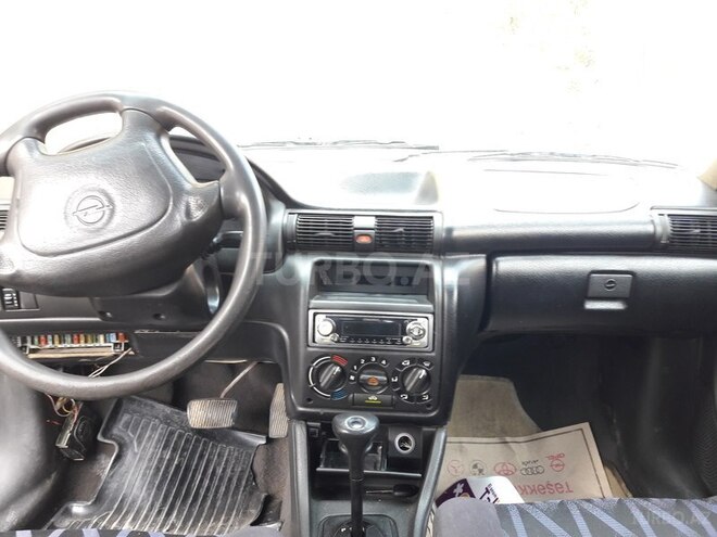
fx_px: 580
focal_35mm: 28
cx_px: 358
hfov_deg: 63.4
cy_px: 268
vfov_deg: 49.7
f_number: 1.9
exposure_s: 1/33
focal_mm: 3.7
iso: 80
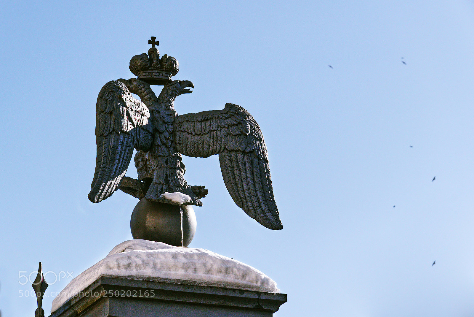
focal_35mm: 158
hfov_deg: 13.0
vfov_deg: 8.7
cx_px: 237
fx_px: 2074
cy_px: 158
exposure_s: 1/500
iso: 200
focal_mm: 105
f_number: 11
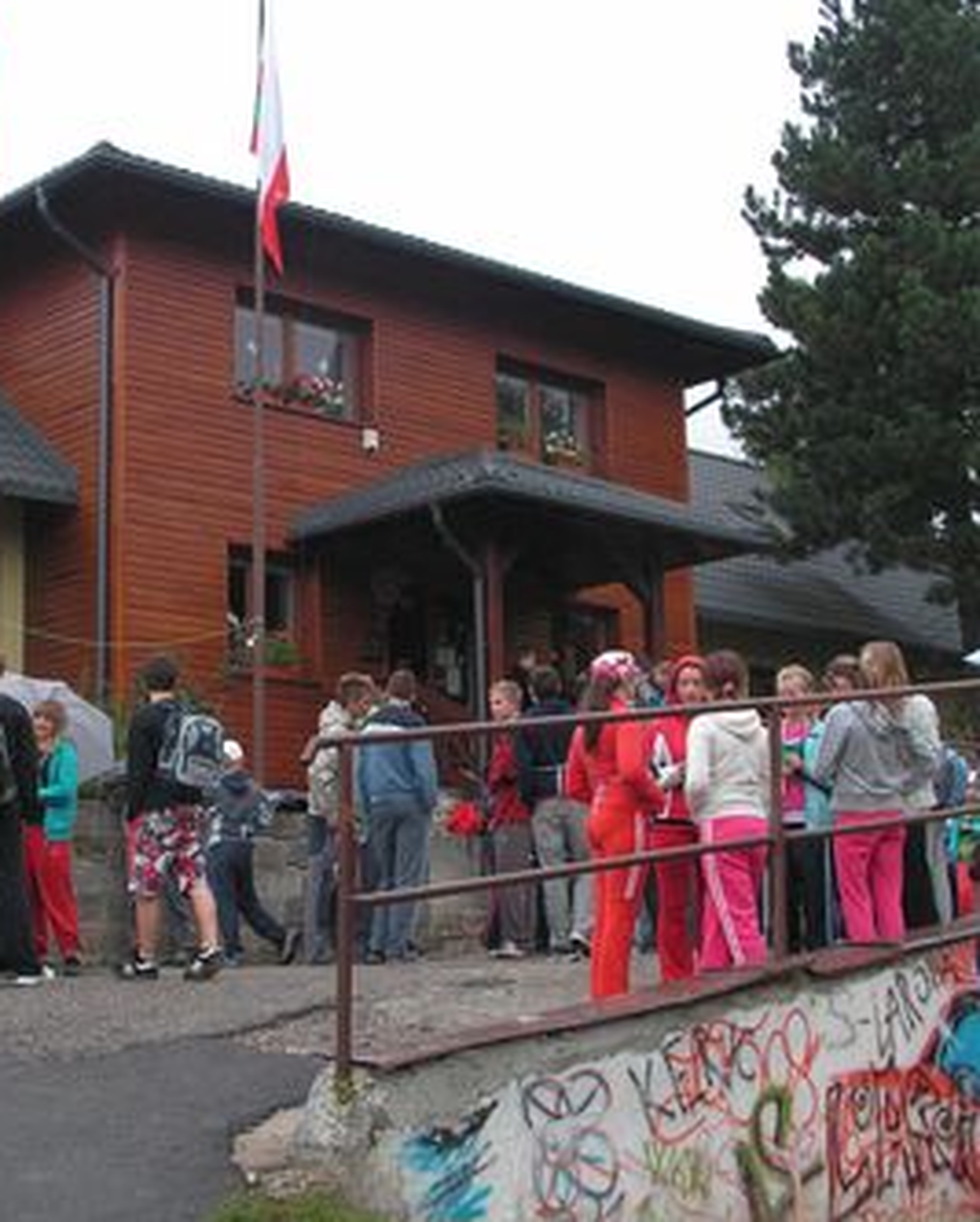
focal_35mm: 58
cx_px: 374
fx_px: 2100
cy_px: 617
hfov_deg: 26.2
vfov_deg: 32.5
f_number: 3.2
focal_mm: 7.4
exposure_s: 1/50
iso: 50
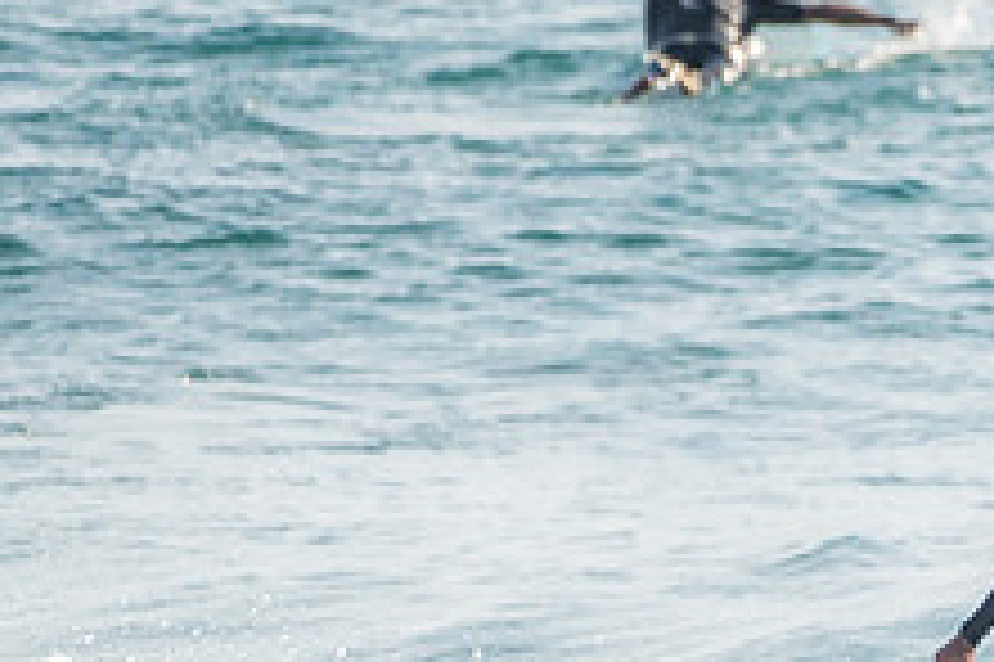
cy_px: 813
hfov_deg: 1.6
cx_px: 1156
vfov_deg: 1.0
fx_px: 36281
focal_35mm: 1315
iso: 180
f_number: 5.6
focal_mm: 500
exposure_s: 1/2000
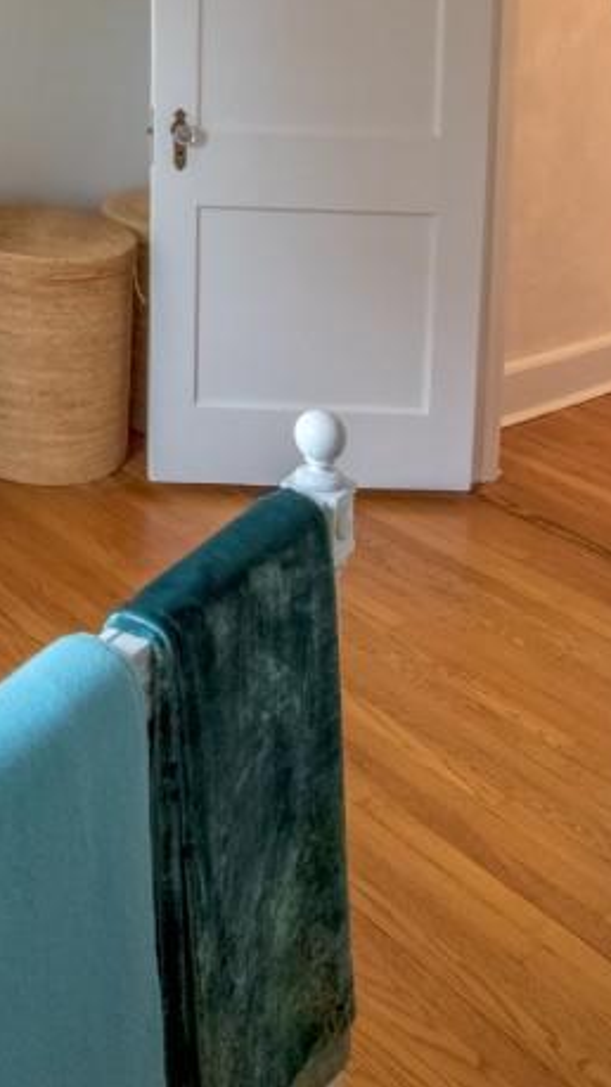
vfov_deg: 52.8
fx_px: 1066
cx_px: -130
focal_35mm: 37
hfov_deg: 27.8
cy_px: 350
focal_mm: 10
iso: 640
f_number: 8
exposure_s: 1/100
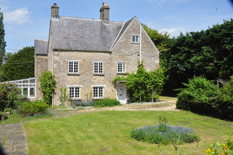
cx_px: 116
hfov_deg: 53.2
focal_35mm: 36
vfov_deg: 36.8
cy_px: 78
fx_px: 233
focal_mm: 24
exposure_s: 1/2000
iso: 2500
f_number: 13
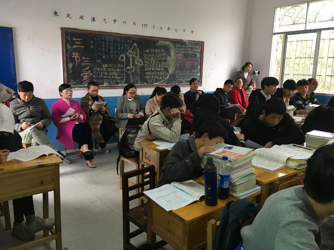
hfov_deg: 61.7
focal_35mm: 29
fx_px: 280
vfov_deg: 48.2
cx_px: 167
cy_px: 125
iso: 64
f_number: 2.2
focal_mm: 4.15
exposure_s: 1/33
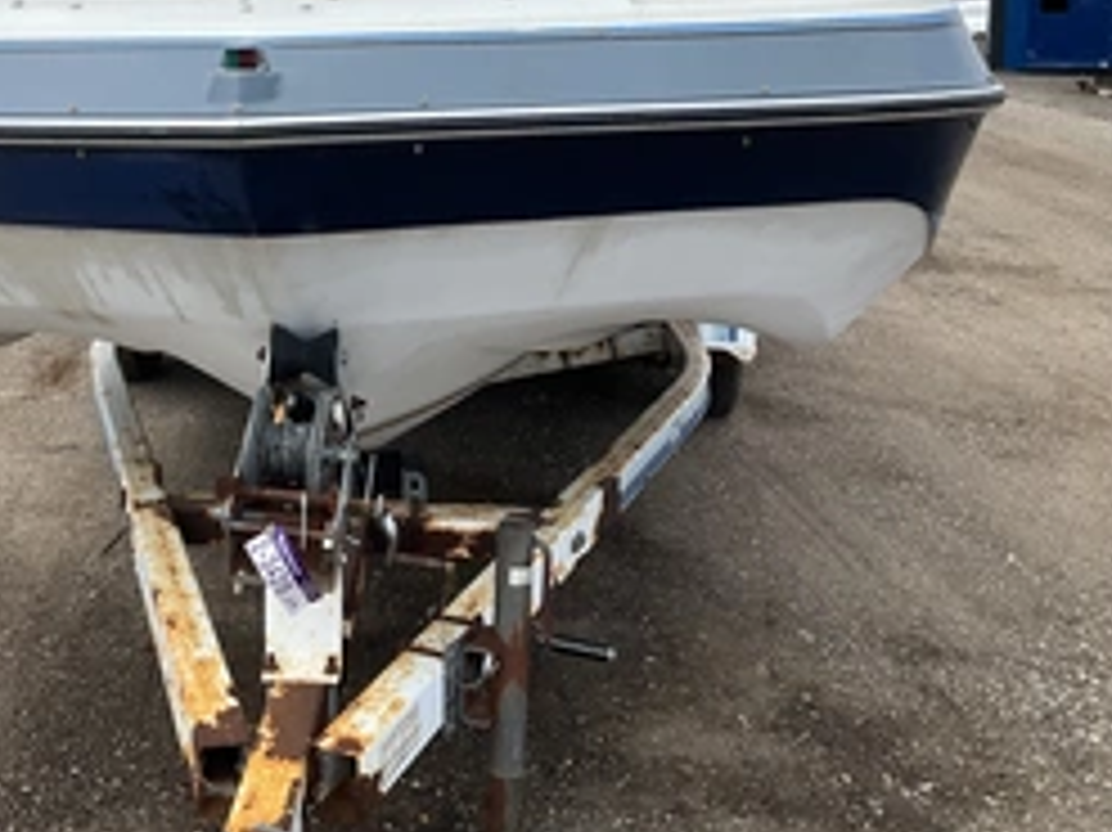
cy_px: 238
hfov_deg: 40.0
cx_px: 383
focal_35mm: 47
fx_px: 1509
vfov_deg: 30.5
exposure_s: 1/1279
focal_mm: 3
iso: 25
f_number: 1.8
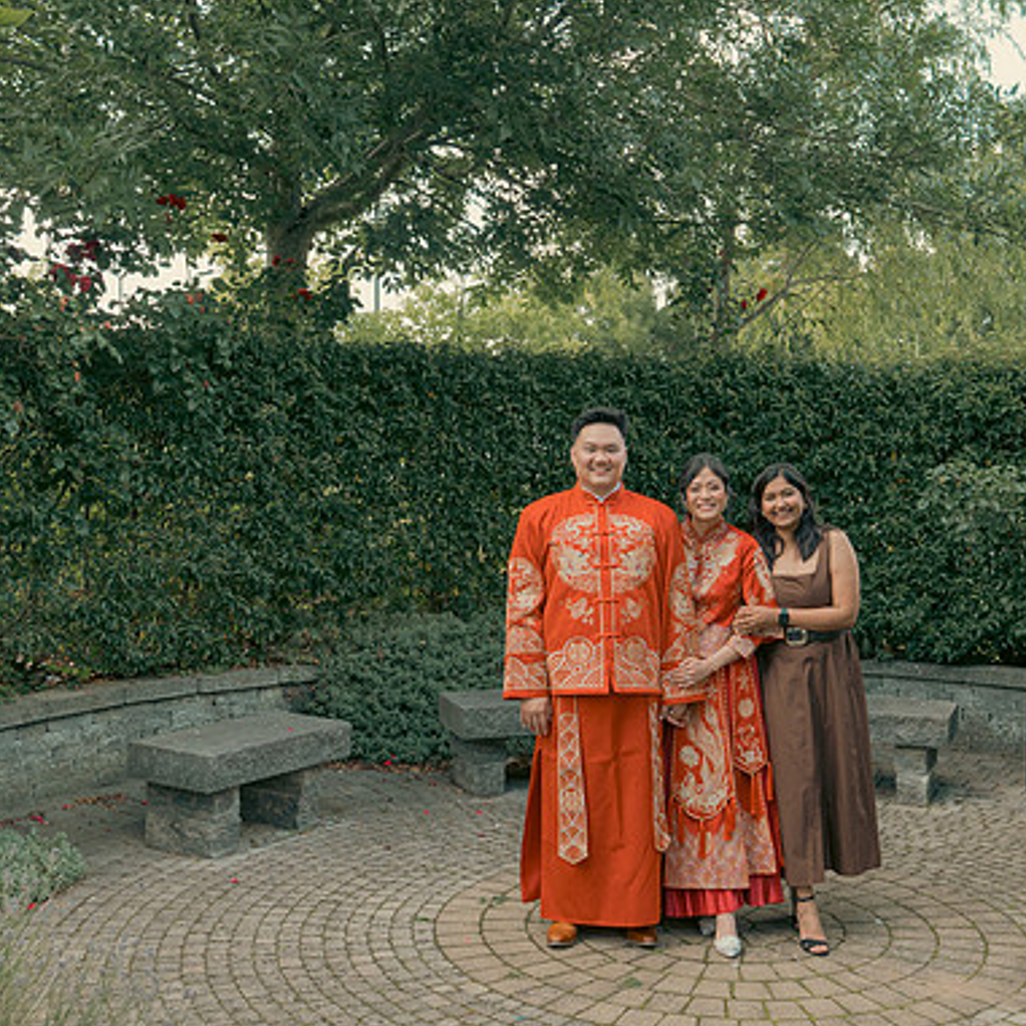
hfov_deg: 38.2
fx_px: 1475
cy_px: 513
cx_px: 617
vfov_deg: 38.3
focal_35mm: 44
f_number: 5.6
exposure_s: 1/160
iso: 500
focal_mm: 34
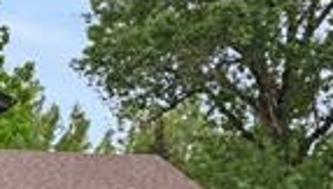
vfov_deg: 8.3
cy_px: 209
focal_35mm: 145
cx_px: -163
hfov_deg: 13.9
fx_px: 1282
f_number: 8
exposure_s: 1/80
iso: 400
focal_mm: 31
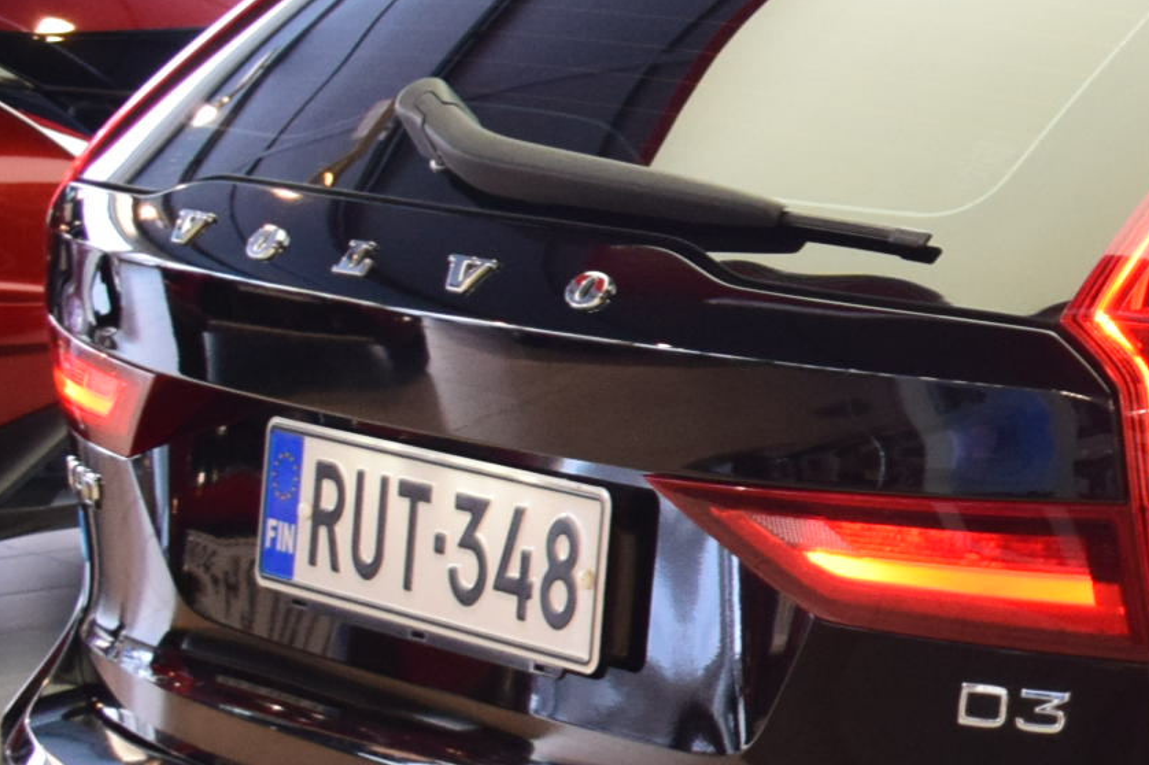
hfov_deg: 12.9
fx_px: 4619
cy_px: 436
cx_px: 2047
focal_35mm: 145
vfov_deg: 9.5
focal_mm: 27
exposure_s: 1/100
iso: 1600
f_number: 4
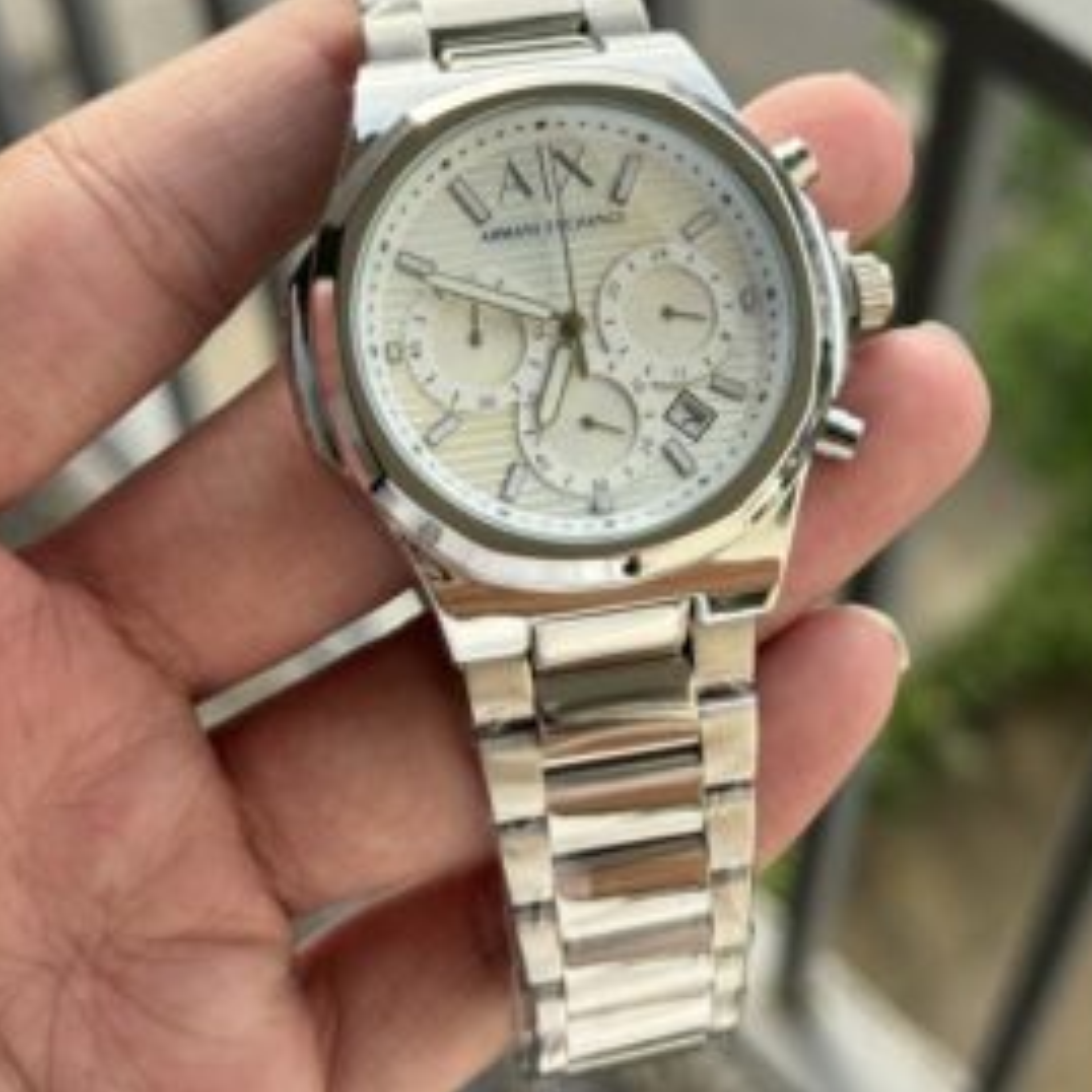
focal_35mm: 63
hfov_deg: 27.3
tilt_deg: -57.5
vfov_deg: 27.3
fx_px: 2248
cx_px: 593
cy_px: 479
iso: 64
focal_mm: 6.76
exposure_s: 1/1312
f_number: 1.78
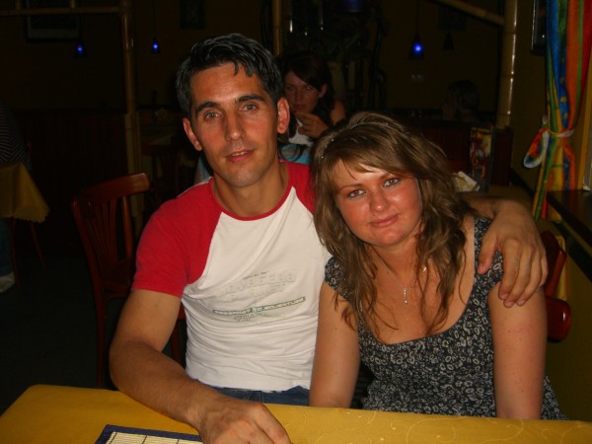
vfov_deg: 37.7
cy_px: 222
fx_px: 650
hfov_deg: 49.0
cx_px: 296
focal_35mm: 38
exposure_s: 1/60
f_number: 2.8
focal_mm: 7.9
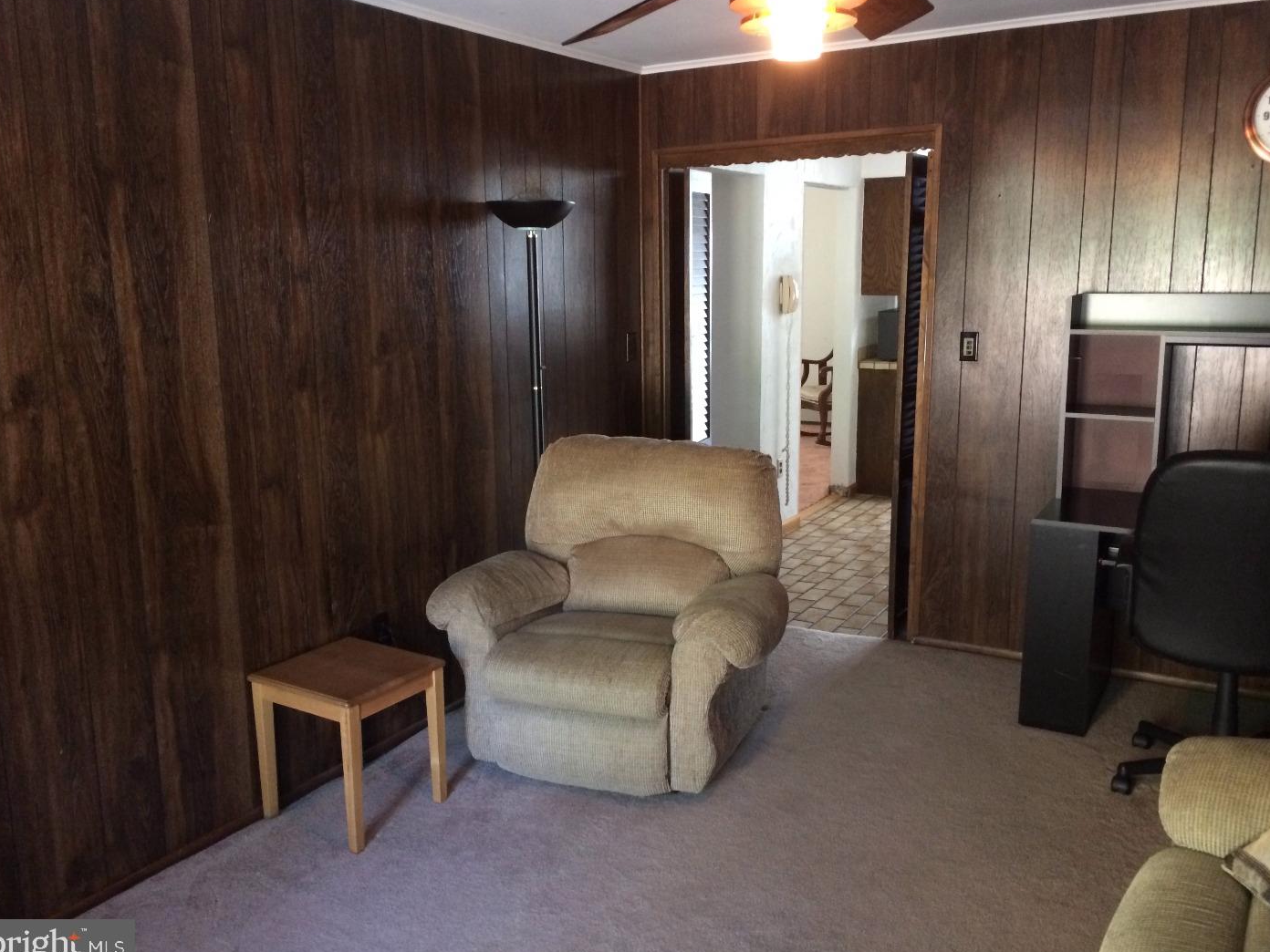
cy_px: 479
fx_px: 1101
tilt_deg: -12.5
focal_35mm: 30
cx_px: 632
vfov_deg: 46.8
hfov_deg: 60.0
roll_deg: +1.5
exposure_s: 1/15
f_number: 2.2
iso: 320
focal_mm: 4.15
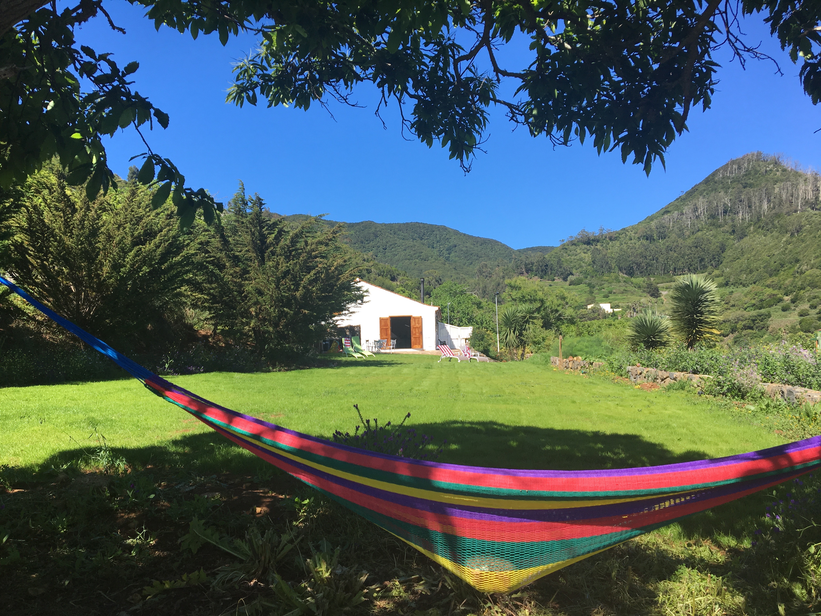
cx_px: 410
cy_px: 308
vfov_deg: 48.2
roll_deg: +2.0
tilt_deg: +4.7
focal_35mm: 29
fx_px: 688
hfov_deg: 61.7
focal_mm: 4.15
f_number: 2.2
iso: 25
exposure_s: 1/894
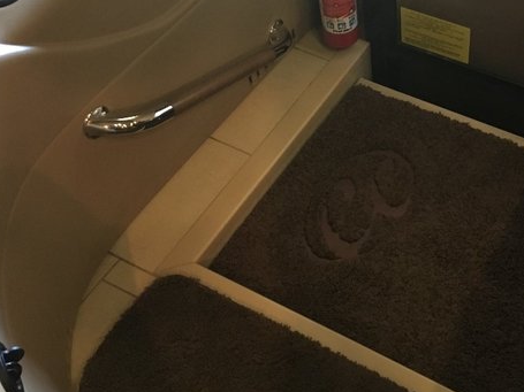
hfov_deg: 36.3
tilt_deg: -48.2
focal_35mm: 51
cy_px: 115
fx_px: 772
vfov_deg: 28.3
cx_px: 412
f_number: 2.2
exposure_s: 1/15
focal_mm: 4.15
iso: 400
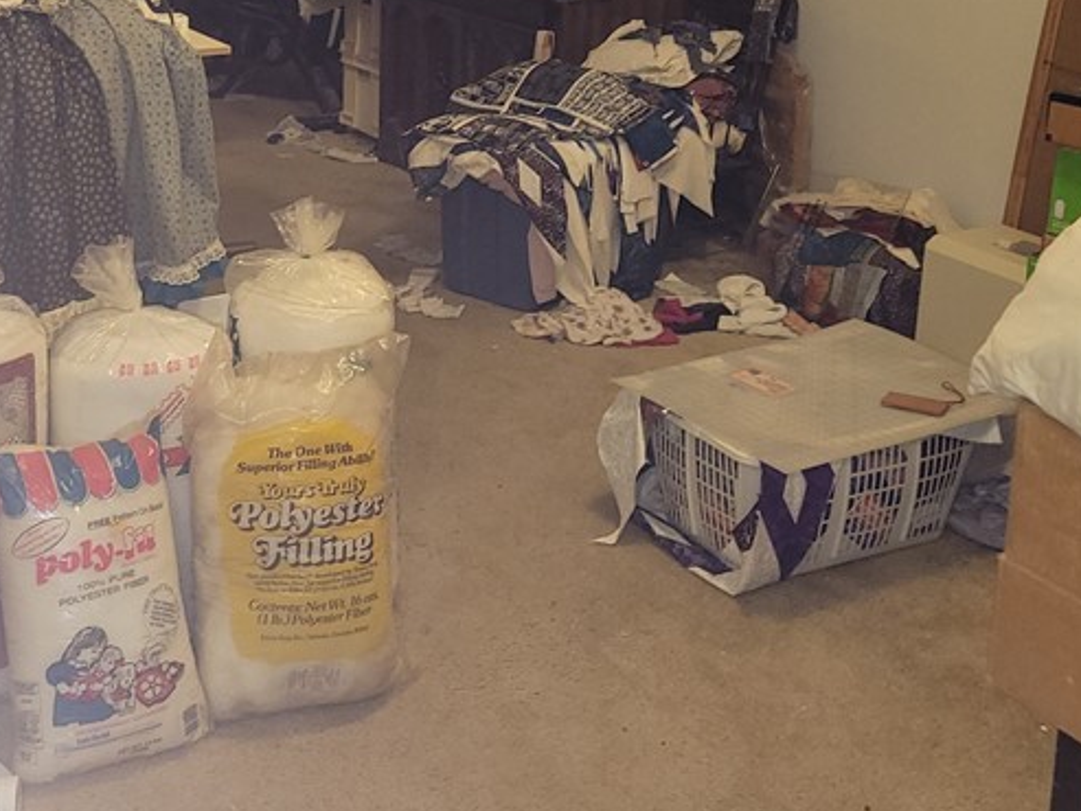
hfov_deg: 35.4
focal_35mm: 54
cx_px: 443
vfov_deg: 26.2
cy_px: 90
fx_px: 1687
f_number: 1.8
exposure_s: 1/24
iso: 160
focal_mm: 5.4
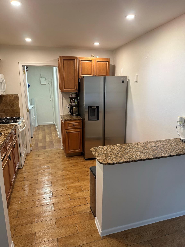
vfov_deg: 71.6
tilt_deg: -13.0
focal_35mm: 24
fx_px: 171
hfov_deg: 56.8
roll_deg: +1.0
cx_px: 92
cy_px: 124
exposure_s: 1/60
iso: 160
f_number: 1.78
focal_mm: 6.86
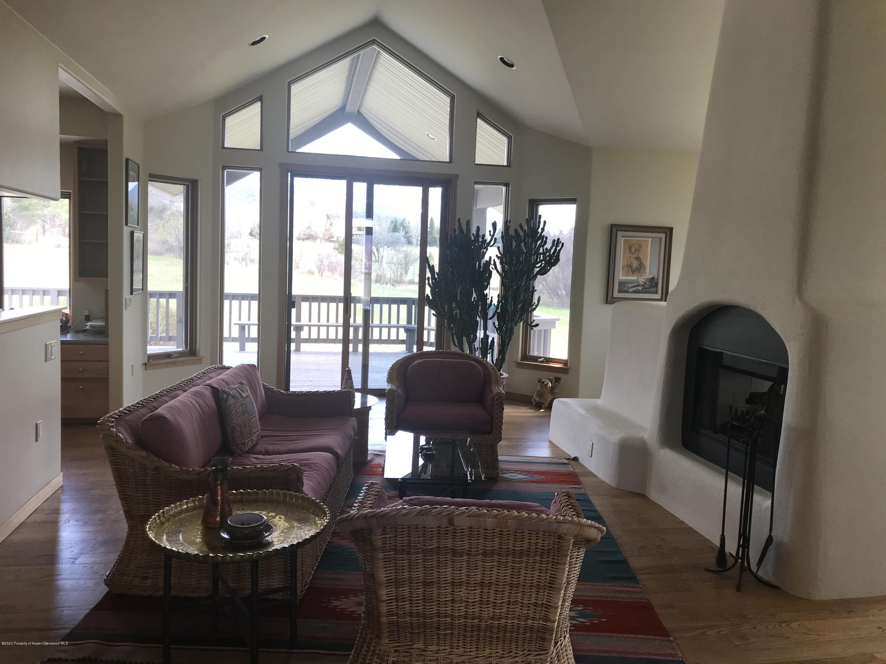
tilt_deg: -5.4
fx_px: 717
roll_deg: -1.9
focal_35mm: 28
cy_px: 332
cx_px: 443
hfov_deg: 63.4
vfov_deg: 49.7
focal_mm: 3.99
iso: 25
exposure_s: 1/120
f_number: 1.8
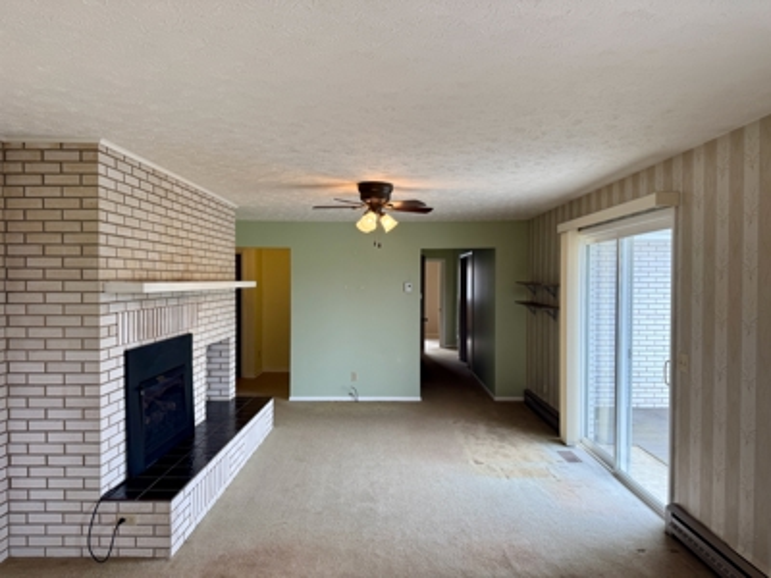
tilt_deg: -0.2
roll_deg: -0.2
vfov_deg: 56.8
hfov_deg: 71.6
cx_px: 386
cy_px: 289
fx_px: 535
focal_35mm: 24
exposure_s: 1/231
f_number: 1.78
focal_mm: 6.76
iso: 100
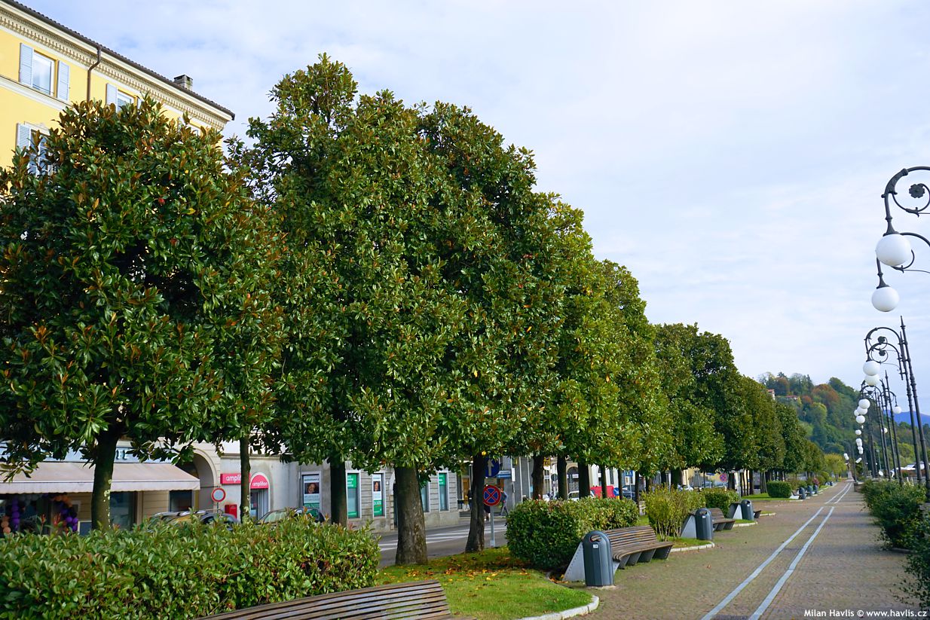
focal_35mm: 35
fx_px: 904
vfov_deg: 37.9
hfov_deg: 54.4
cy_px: 310
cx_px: 465
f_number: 8
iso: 100
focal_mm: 35
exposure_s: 1/80
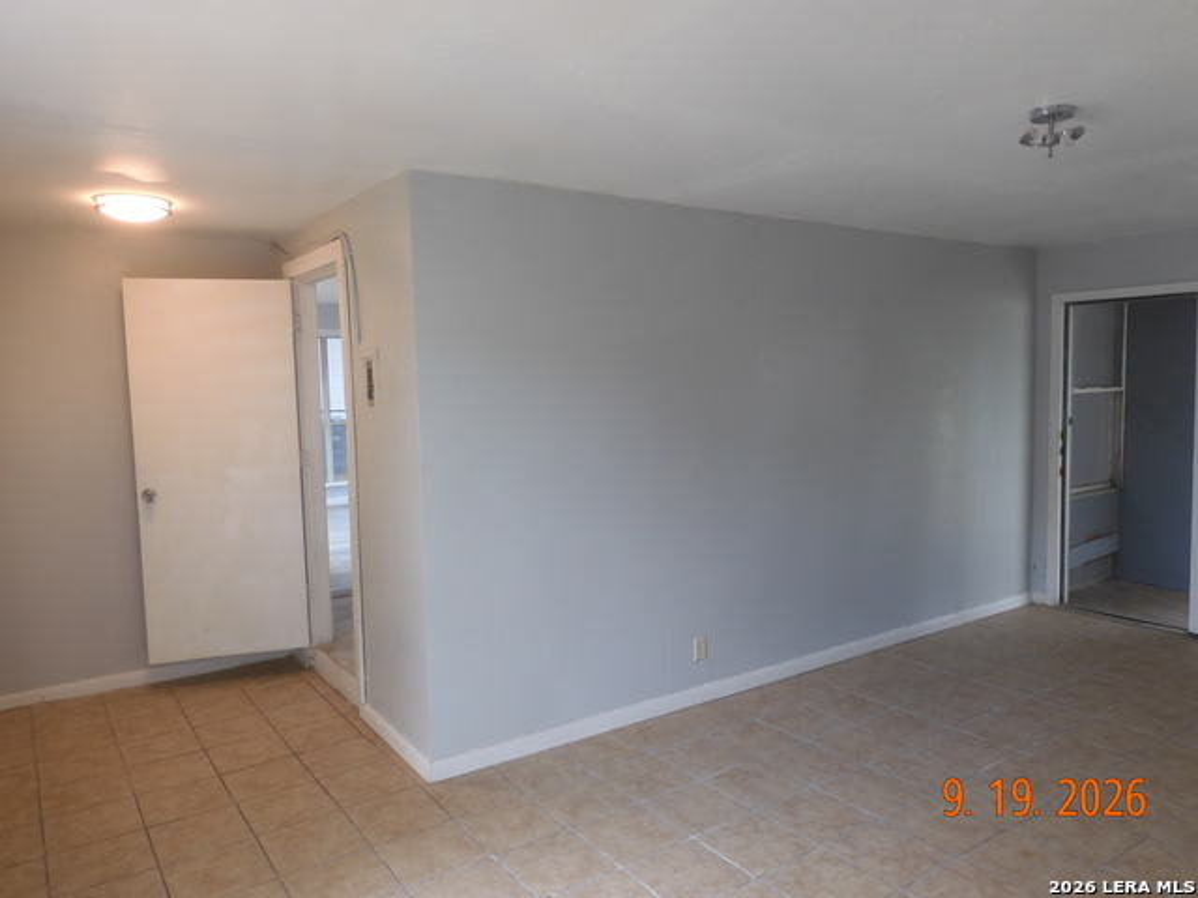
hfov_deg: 71.6
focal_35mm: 24
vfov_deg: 56.8
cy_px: 449
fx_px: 831
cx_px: 599
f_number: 3.4
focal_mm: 4.3
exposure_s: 1/30
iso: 125
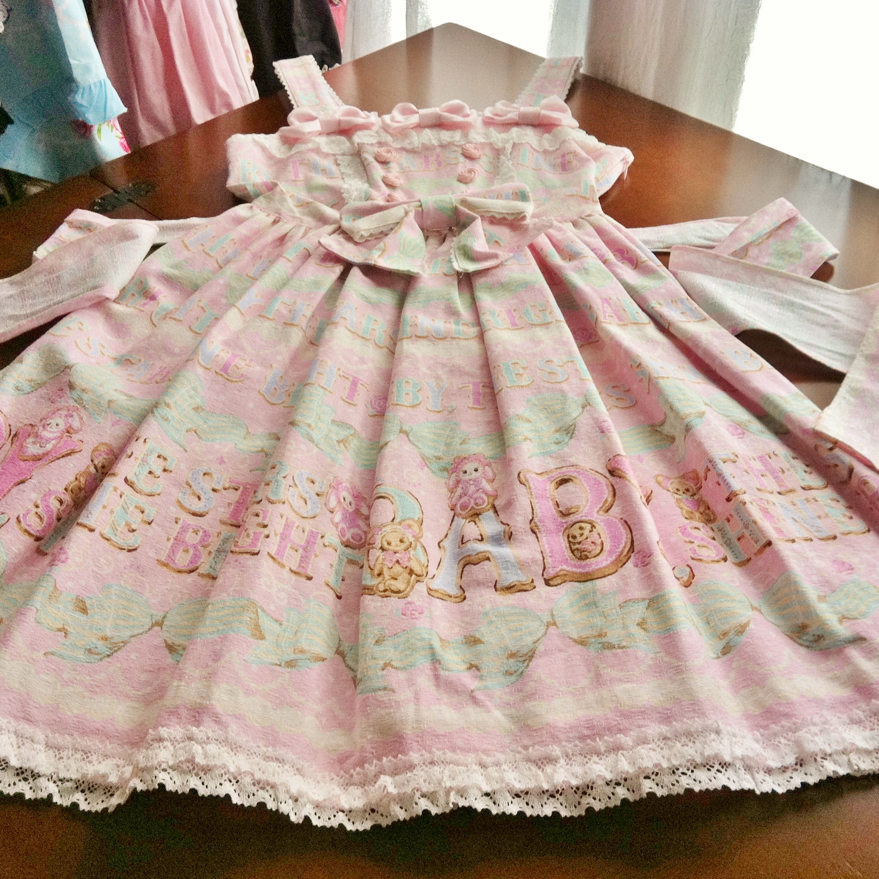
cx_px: 427
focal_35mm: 42
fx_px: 1207
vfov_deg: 40.0
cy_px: 436
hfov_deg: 40.0
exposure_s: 1/15
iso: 160
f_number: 2.8
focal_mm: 3.85
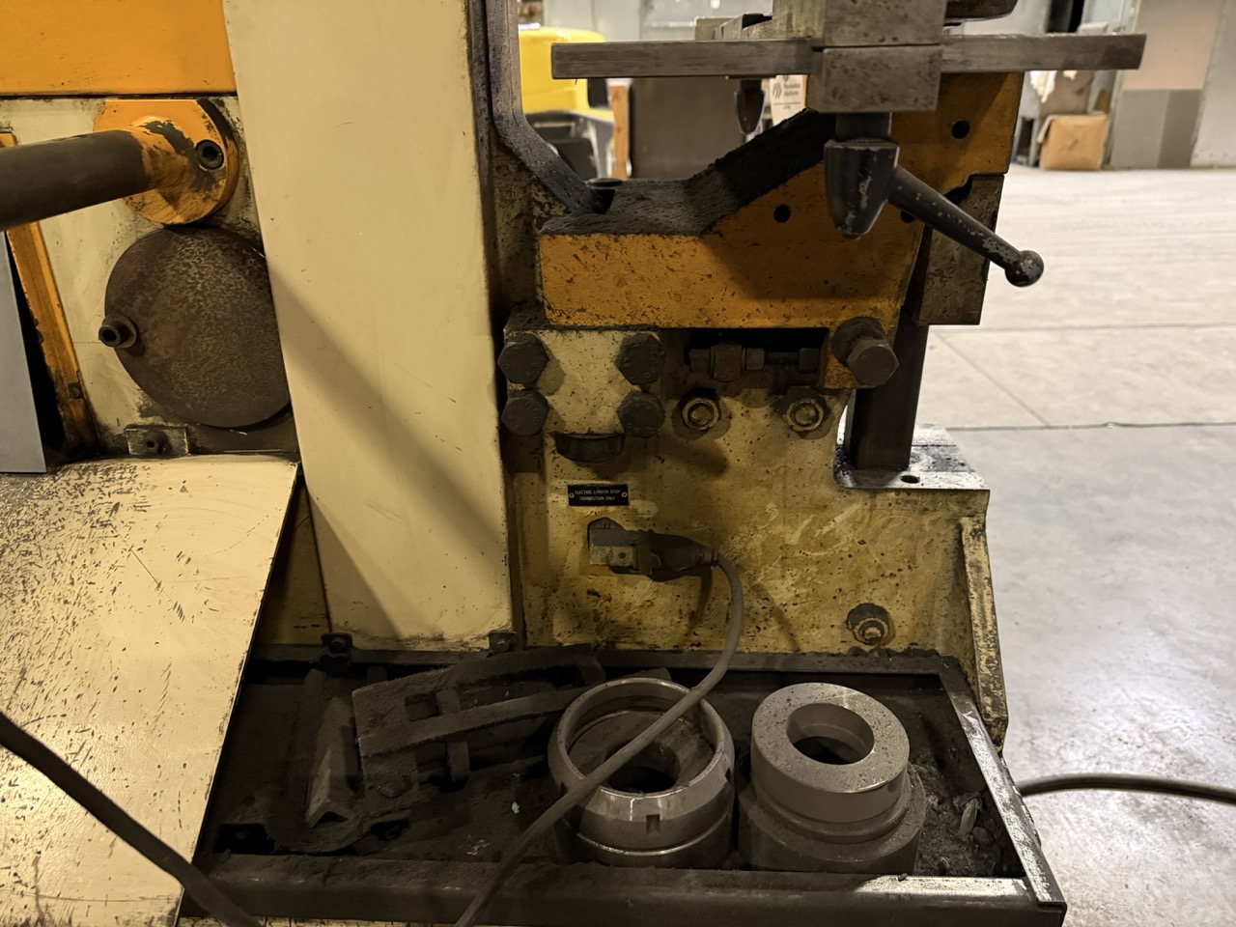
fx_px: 857
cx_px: 618
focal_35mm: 24
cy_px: 464
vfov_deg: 56.8
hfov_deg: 71.6
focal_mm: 6.76
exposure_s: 1/30
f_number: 1.78
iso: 800
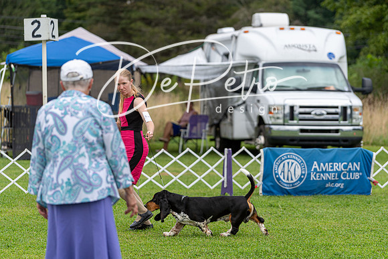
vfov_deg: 8.7
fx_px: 1703
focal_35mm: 158
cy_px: 130
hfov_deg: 13.0
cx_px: 194
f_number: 4
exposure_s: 1/1000
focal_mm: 158
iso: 250
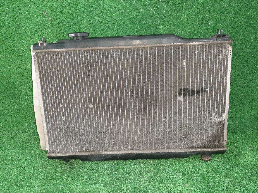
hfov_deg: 67.3
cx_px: 129
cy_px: 96
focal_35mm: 26
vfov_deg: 53.1
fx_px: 194
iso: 309
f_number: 1.7
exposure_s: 1/25
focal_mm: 3.93
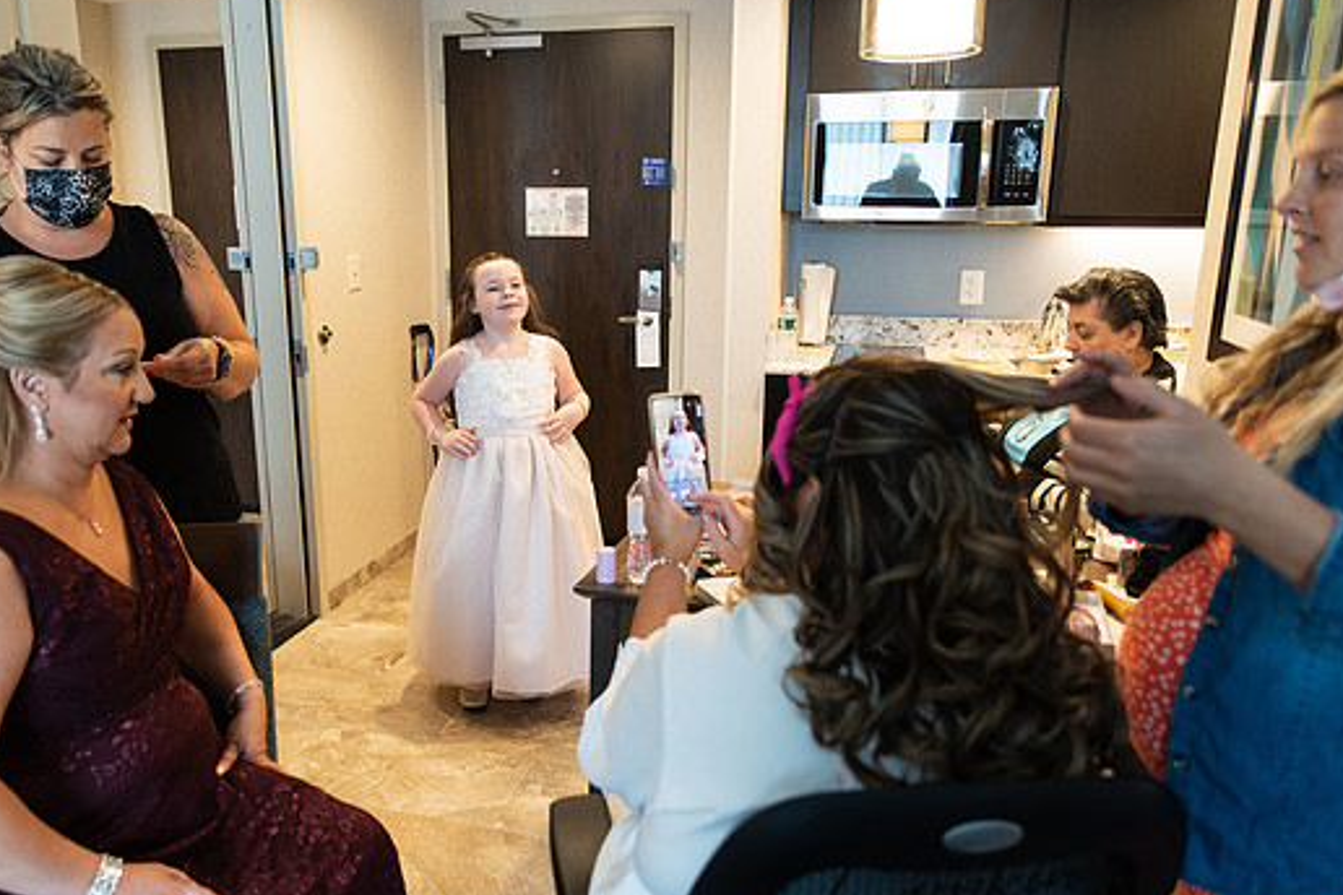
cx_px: 617
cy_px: 423
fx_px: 1007
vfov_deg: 47.9
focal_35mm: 27
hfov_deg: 67.3
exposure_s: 1/250
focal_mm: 24
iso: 2000
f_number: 2.8
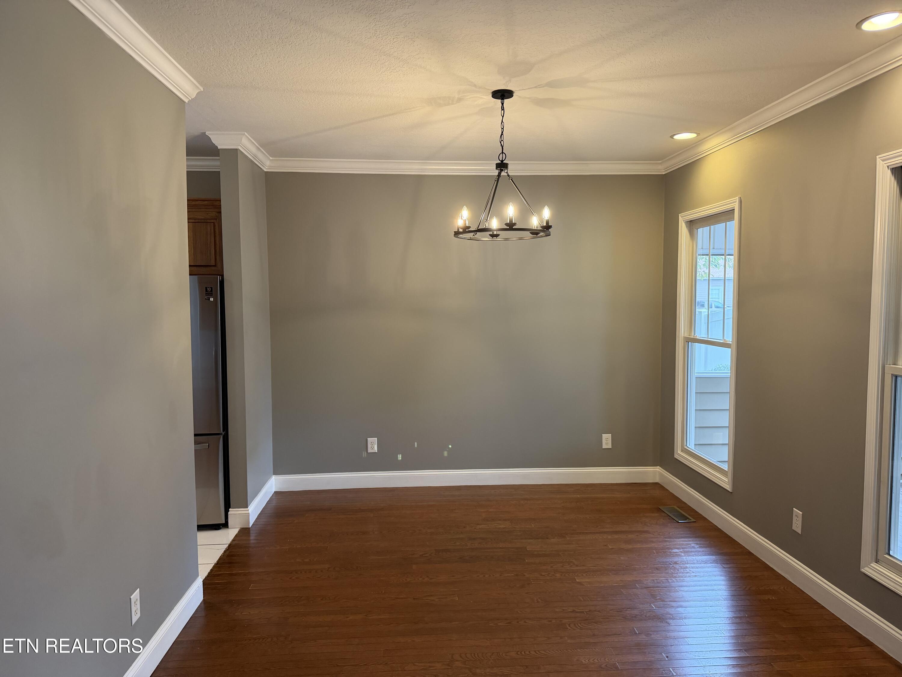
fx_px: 625
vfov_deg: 56.8
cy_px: 338
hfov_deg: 71.6
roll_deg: +0.8
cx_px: 451
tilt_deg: -3.3
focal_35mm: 24
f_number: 1.78
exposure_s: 1/60
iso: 200
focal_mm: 6.76
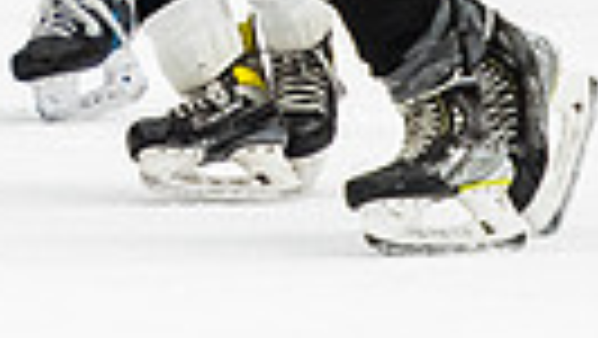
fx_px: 24243
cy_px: -646
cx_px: -183
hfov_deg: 1.4
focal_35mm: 1528
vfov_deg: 0.8
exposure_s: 1/640
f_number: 2.8
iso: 2200
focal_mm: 180
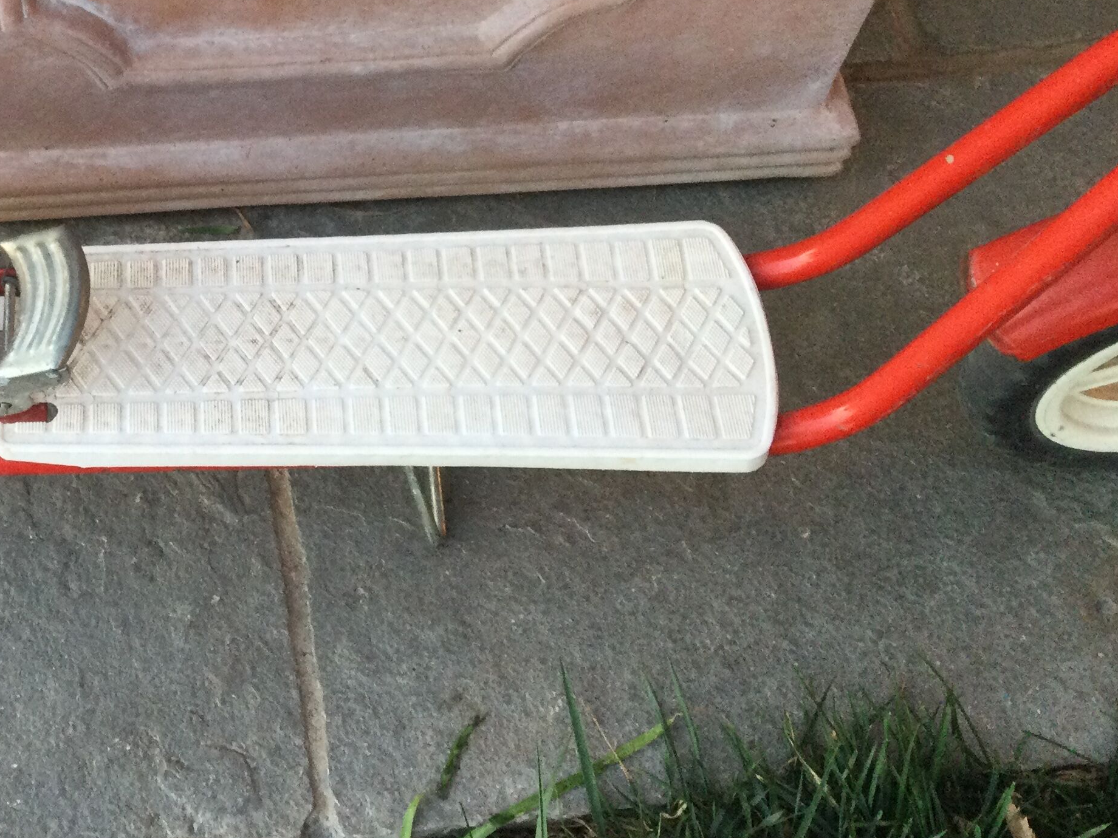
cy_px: 278
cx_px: 227
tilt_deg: -57.9
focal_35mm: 55
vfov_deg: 26.4
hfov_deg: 33.9
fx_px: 1776
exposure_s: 1/33
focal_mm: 3.3
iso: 50
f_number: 2.4
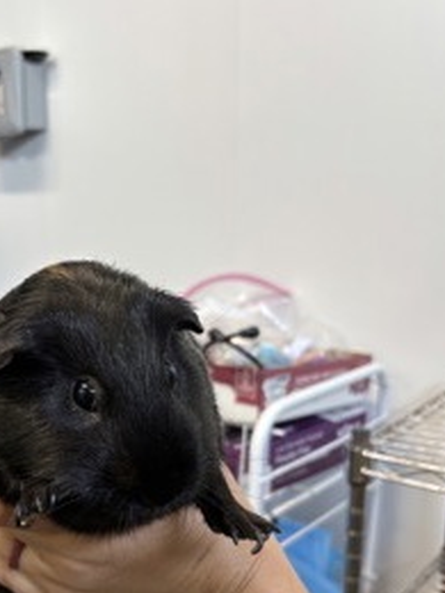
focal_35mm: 42
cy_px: 383
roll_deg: +0.0
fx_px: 720
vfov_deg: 44.3
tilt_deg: -12.8
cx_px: 108
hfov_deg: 33.6
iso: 100
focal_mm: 5.96
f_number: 1.6
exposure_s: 1/60
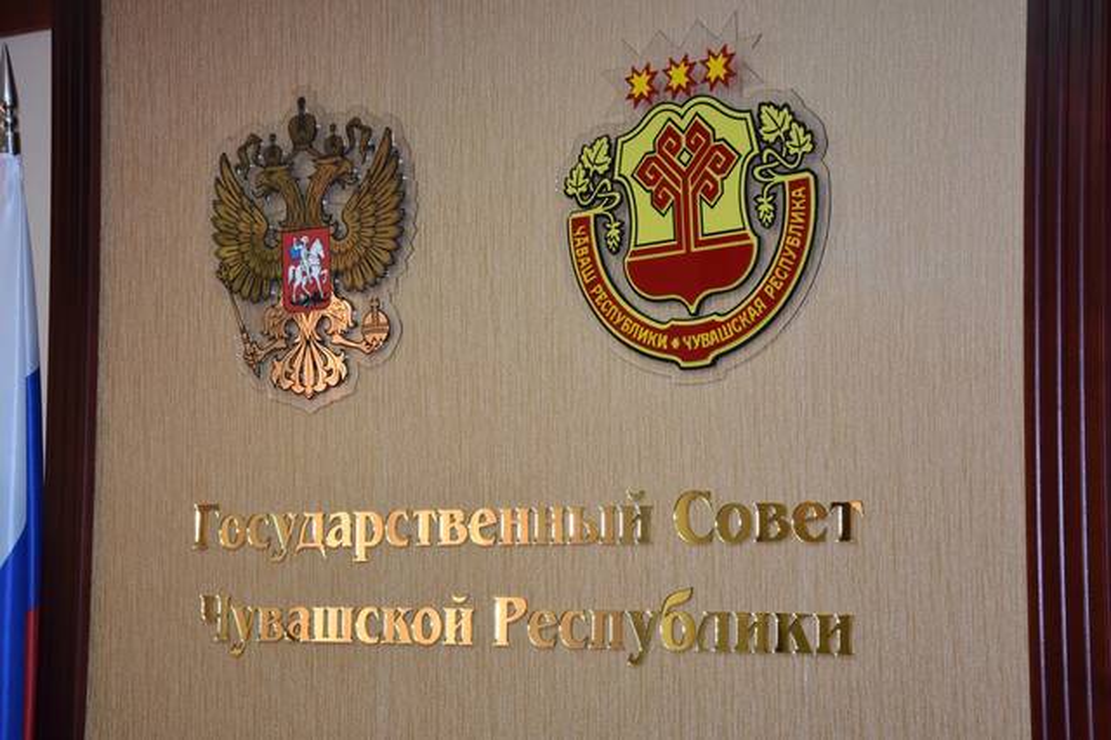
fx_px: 2406
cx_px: 556
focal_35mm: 78
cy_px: 370
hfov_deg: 26.0
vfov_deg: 17.5
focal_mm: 52
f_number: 5
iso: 800
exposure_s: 1/100
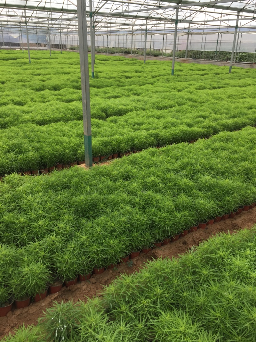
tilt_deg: -22.8
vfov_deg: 61.7
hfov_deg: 48.2
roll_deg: -1.9
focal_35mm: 29
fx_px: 286
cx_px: 128
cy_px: 171
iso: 32
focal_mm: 4.15
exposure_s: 1/682
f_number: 2.2
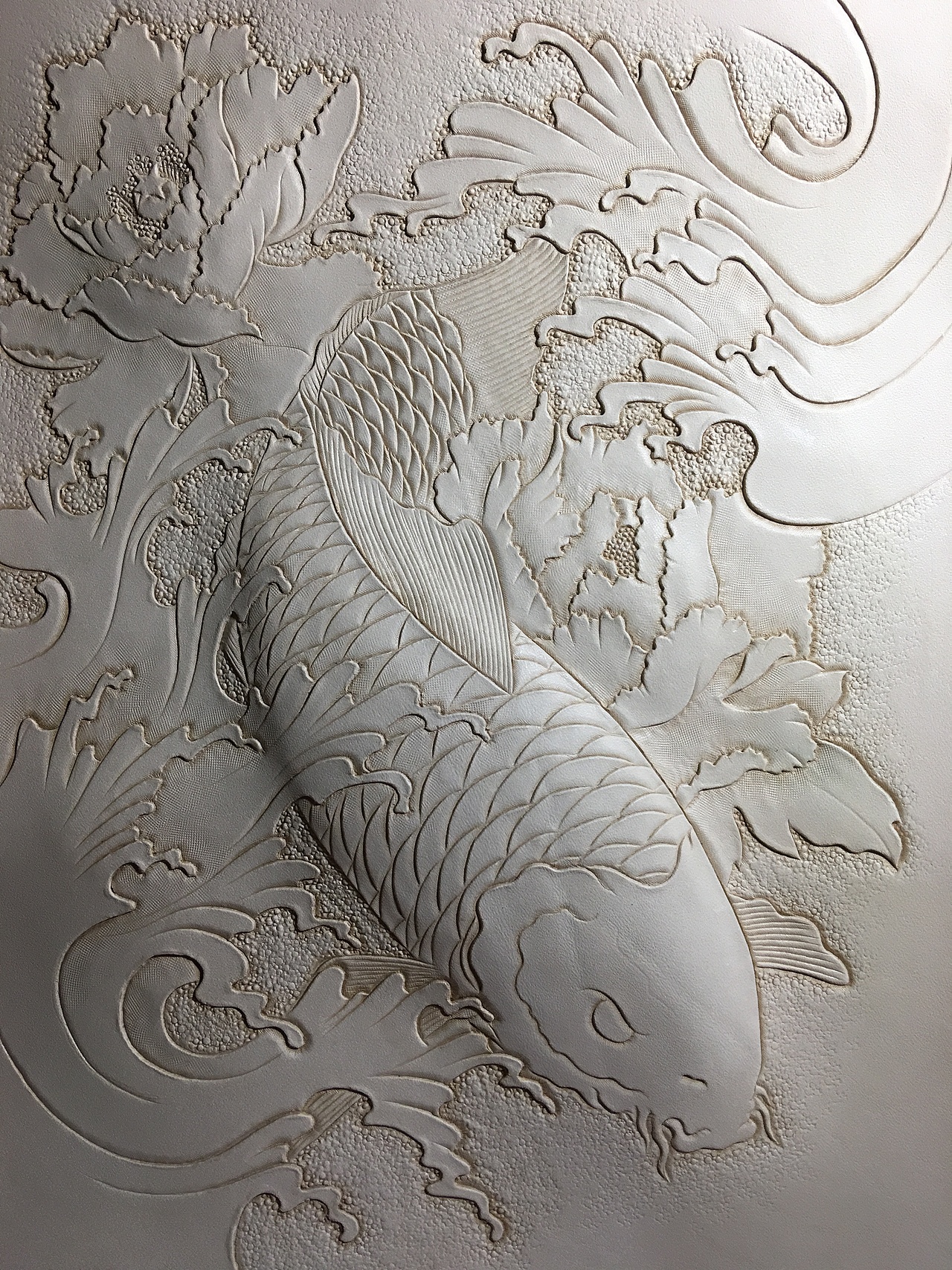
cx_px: 476
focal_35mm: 29
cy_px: 635
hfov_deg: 48.2
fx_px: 1064
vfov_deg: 61.7
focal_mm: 4.15
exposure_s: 1/33
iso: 25
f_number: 2.2
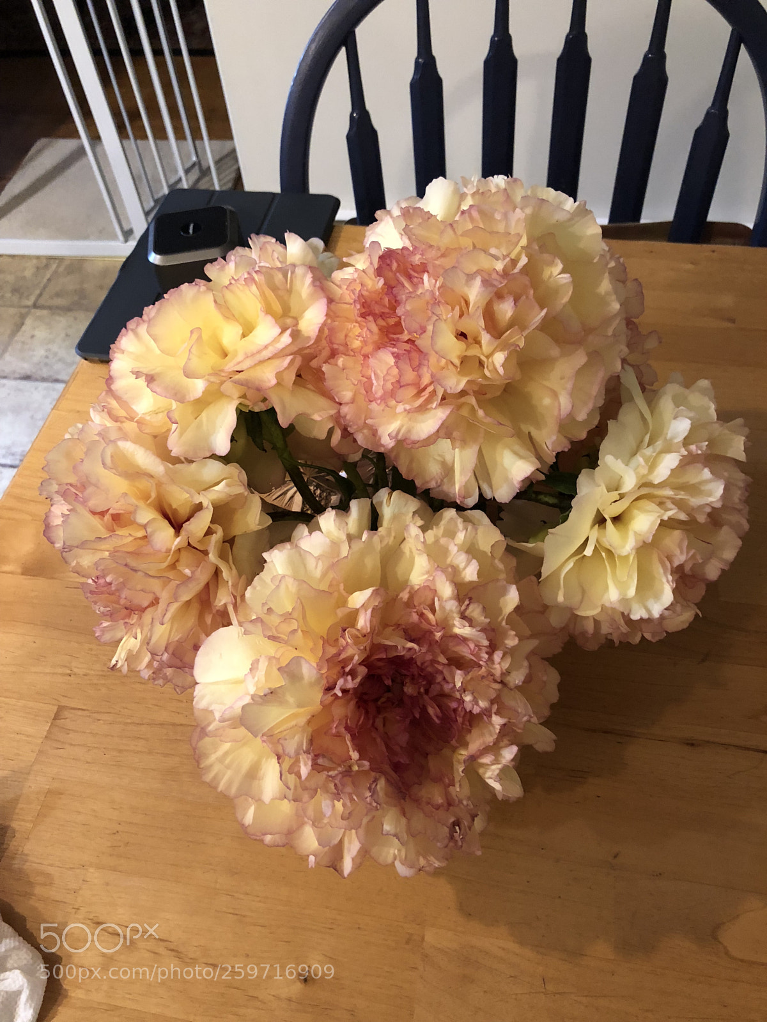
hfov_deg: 49.7
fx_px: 827
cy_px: 511
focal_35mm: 28
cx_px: 384
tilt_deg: -54.0
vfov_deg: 63.4
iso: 100
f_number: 1.8
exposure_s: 1/11
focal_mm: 3.99
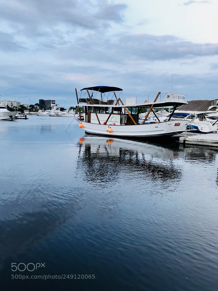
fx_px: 235
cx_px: 109
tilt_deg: -5.6
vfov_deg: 63.4
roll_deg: +1.0
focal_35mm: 28
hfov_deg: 49.7
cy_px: 146
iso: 40
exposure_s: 1/24
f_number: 1.8
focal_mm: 4
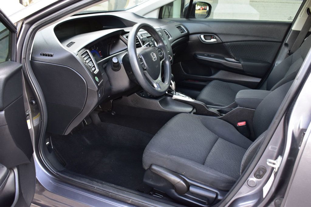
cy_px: 104
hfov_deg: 53.1
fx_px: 311
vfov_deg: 36.8
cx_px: 156
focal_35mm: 36
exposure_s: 1/20
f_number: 6.3
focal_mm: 24
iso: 400
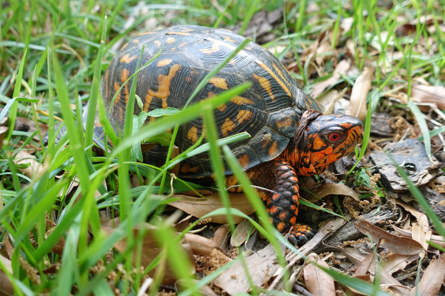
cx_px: 222
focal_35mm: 42
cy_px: 148
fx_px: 519
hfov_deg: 46.4
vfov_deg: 31.9
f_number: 3.2
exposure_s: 1/80
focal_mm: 16.08
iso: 125
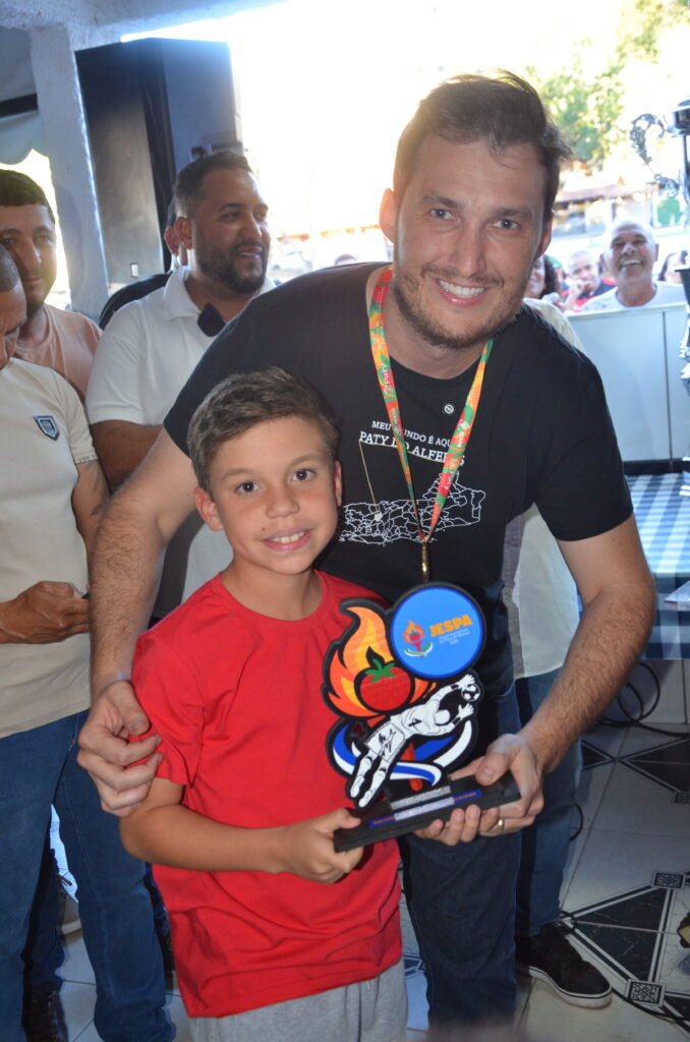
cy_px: 521
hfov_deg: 31.7
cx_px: 345
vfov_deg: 46.5
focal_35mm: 42
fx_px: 1213
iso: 800
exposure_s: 1/60
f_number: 4
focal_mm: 28
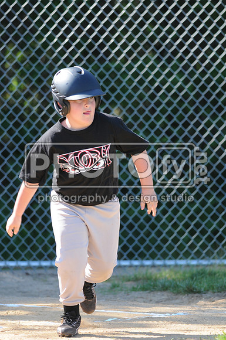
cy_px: 170
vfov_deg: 4.6
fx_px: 4250
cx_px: 113
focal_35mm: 450
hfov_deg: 3.0
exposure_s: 1/800
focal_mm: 300
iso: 400
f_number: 4
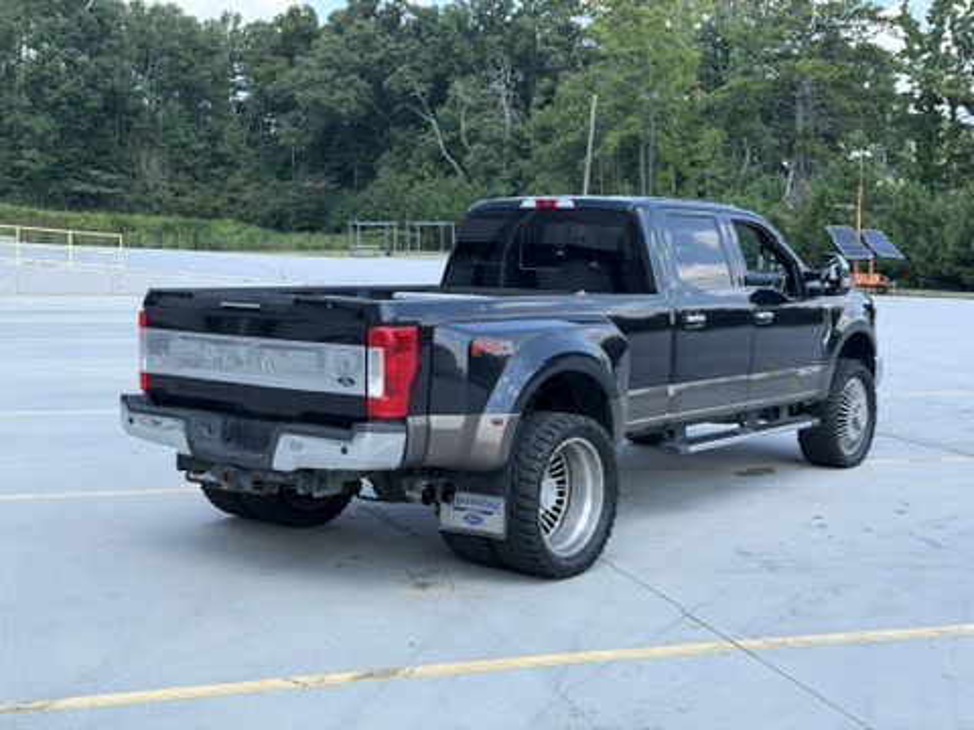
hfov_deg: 39.7
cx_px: 487
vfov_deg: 30.3
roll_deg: +1.3
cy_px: 365
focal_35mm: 48
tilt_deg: -7.8
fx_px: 1351
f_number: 1.78
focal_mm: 6.76
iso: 64
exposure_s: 1/1149
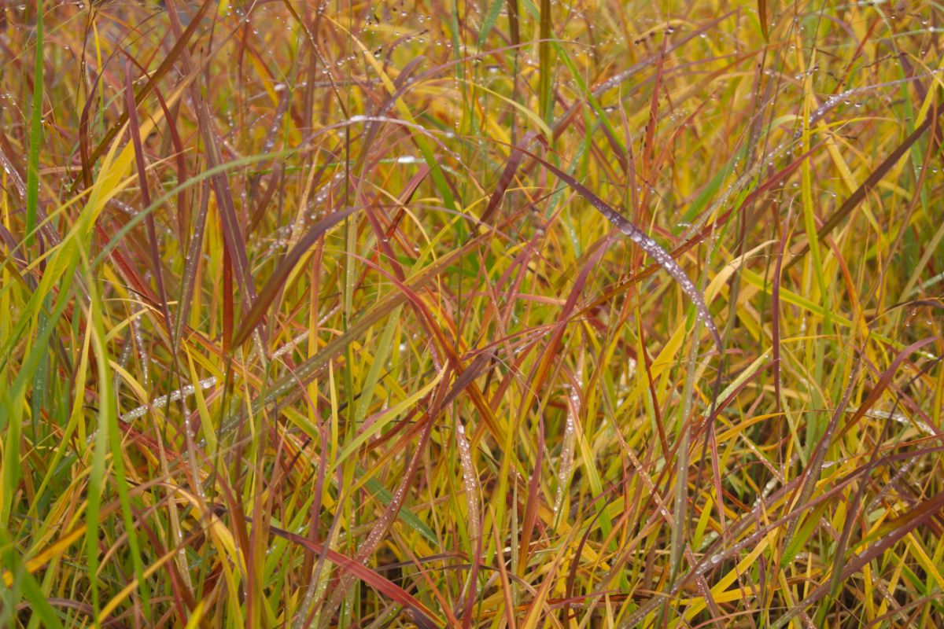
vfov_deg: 16.6
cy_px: 314
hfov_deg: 24.6
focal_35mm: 82
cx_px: 472
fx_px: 2163
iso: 100
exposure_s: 1/125
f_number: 5.6
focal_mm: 55
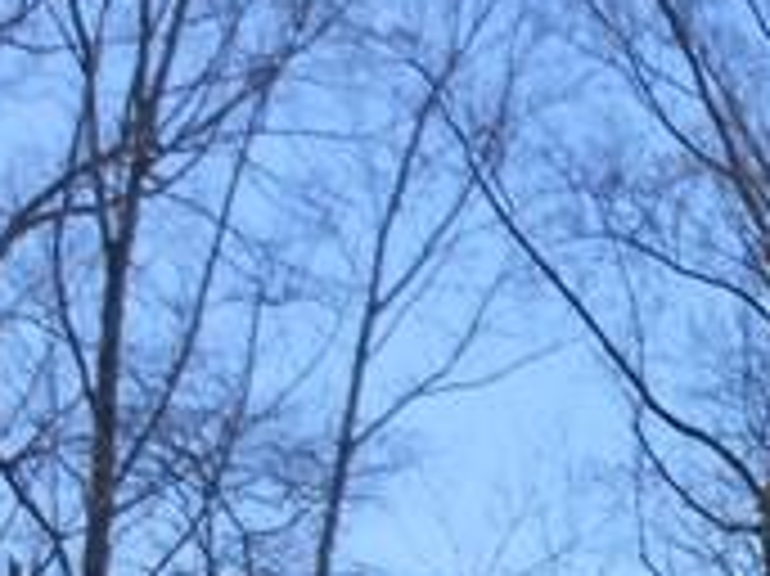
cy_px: 770
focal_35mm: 168
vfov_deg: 8.7
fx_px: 3734
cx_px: 1468
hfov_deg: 10.9
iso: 80
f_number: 3.7
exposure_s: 1/640
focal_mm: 5
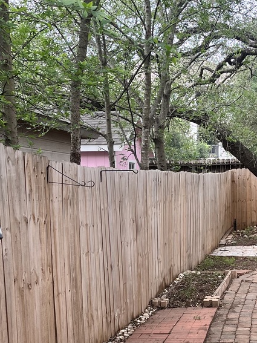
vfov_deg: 28.8
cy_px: 271
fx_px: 654
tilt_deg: -8.3
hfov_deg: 22.1
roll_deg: +0.1
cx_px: 189
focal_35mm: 66
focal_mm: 5.1
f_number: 1.6
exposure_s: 1/544
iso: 50
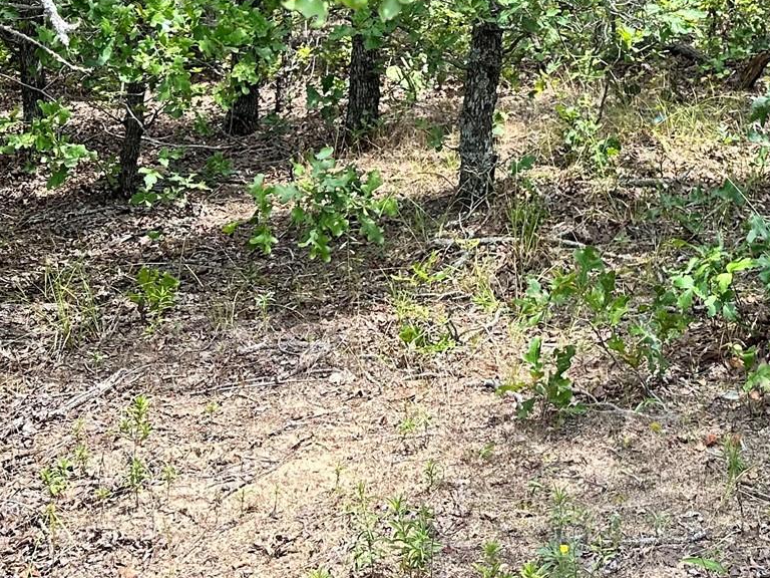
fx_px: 1424
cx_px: 672
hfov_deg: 29.2
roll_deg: +2.0
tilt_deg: +3.8
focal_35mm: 64
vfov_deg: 20.7
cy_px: -192
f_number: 1.78
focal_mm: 6.86
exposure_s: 1/850
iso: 80
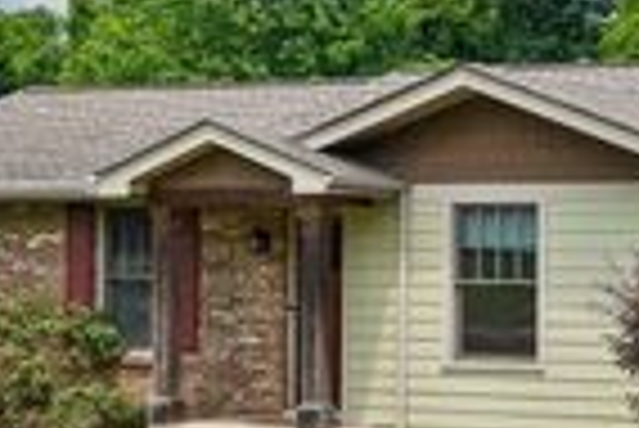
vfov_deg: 11.6
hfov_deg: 16.6
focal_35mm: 118
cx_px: 788
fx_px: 2092
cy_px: 363
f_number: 11
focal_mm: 33.5
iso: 400
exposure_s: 1/250
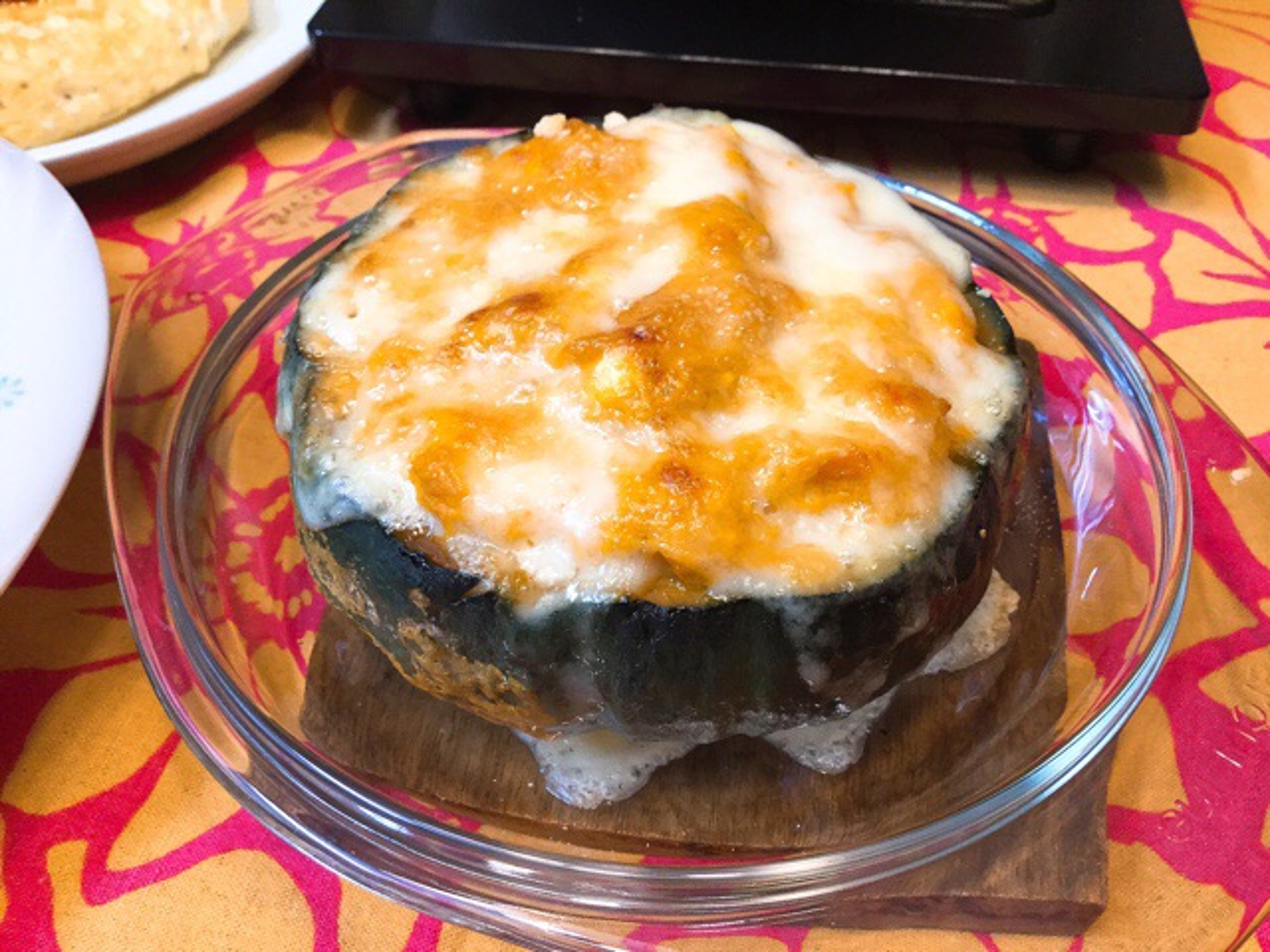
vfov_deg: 45.4
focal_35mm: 31
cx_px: 635
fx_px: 1137
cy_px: 476
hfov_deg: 58.4
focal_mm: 3.3
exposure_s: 1/30
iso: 80
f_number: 2.4
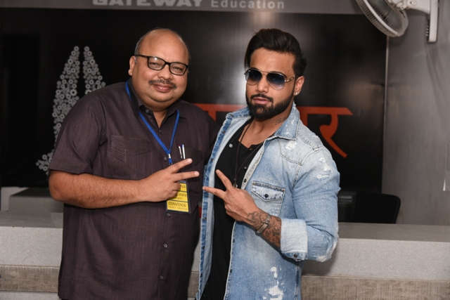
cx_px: 225
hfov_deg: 32.4
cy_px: 150
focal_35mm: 62
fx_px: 775
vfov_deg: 21.9
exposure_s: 1/180
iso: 1600
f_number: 5.6
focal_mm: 62
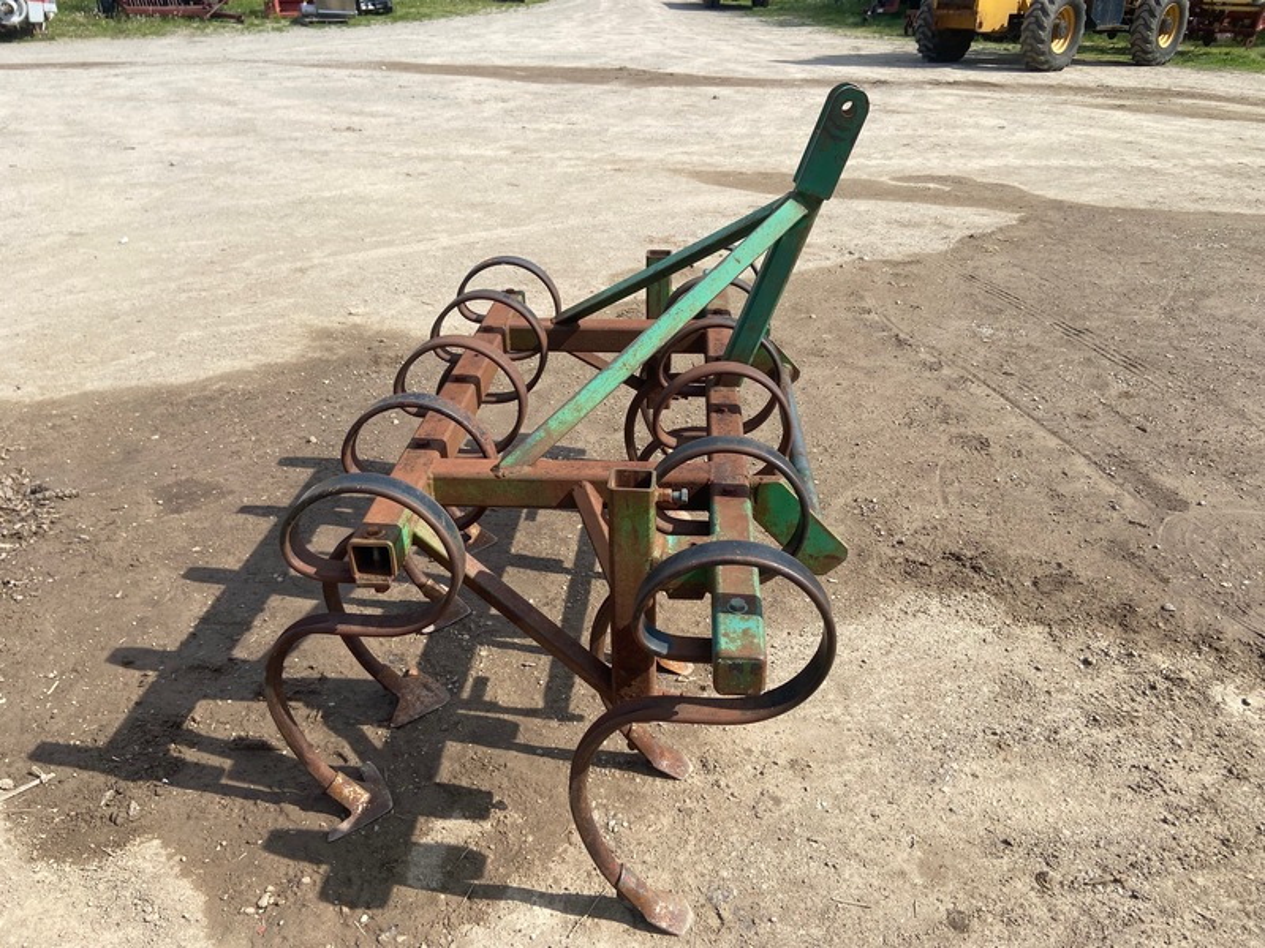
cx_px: 632
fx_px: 950
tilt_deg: -27.5
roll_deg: -3.7
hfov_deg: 67.3
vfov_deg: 53.1
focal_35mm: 26
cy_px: 474
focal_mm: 4.25
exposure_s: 1/2817
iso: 32
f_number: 1.8
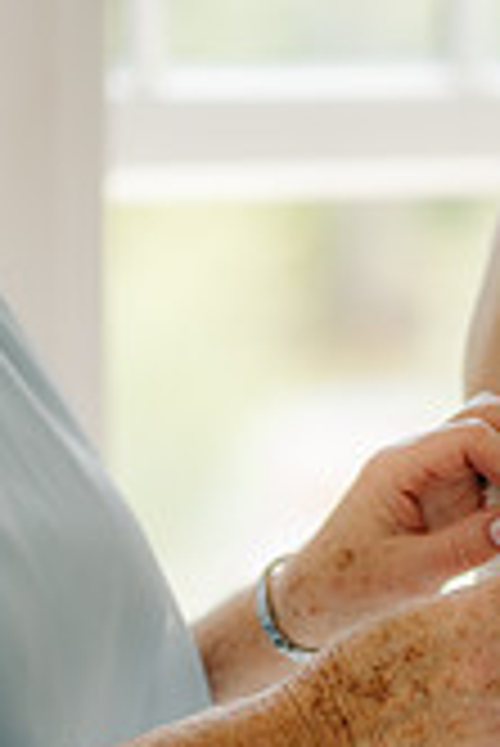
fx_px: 4781
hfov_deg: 6.0
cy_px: 688
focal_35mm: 230
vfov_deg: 8.9
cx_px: 486
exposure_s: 1/200
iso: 100
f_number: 2
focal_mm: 85
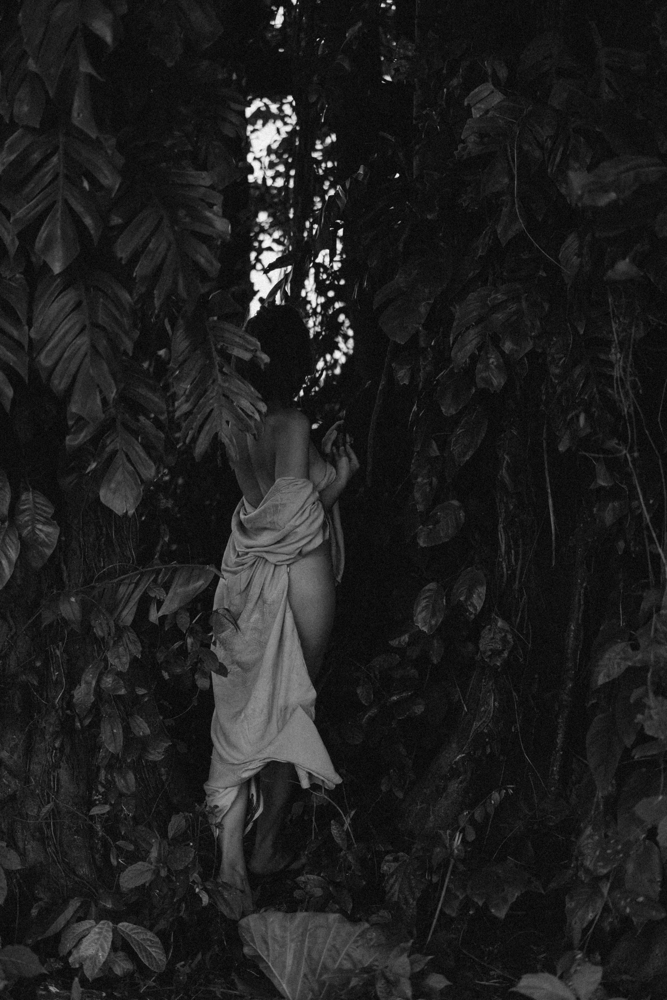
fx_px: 1528
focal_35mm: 55
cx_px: 334
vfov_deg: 36.2
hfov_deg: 24.6
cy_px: 500
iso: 400
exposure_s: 1/125
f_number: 1.8
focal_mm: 55
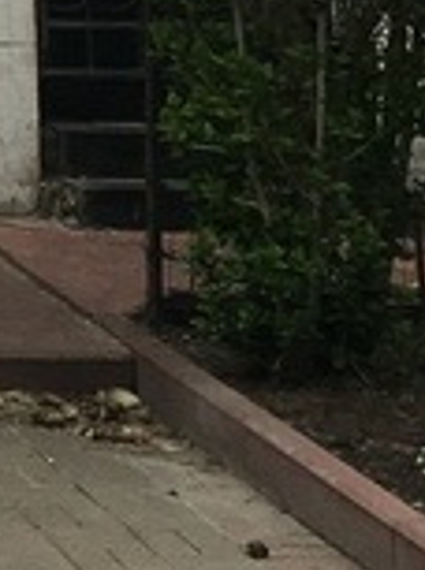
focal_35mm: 190
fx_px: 3123
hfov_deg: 7.0
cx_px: -872
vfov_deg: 9.8
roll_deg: +0.1
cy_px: -518
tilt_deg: +5.8
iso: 25
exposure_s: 1/686
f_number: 2.2
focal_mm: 4.15
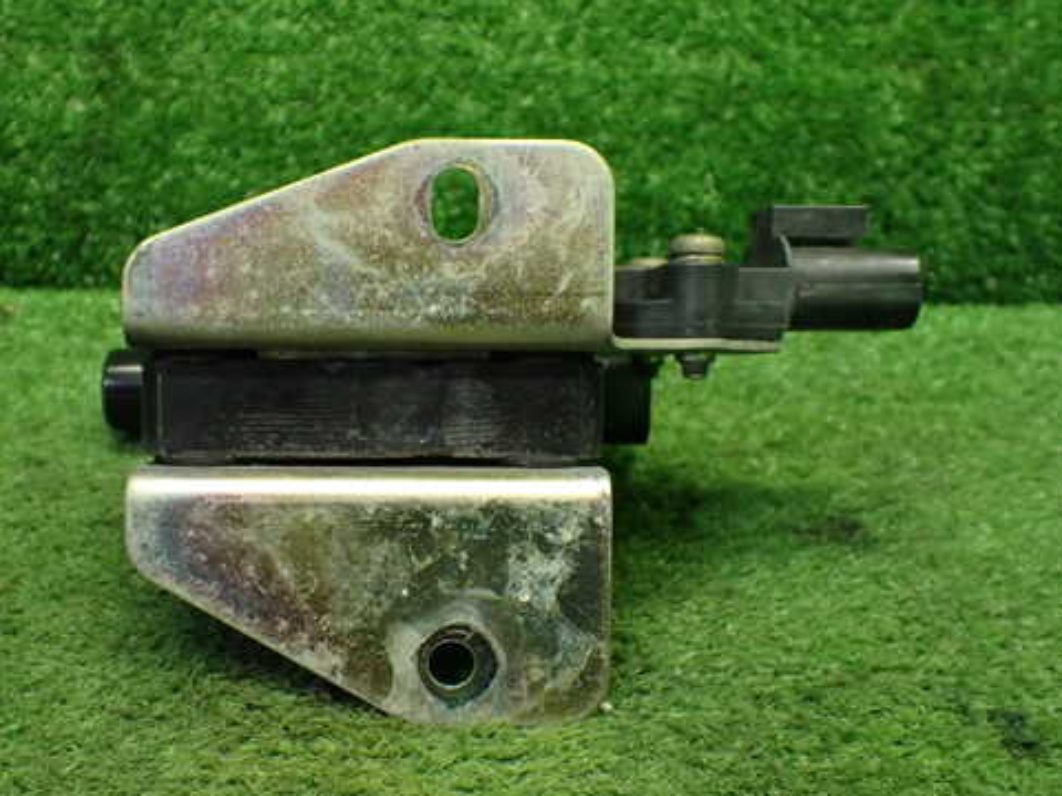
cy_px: 425
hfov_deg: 46.5
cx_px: 412
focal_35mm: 40
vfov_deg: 35.9
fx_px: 1227
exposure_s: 1/125
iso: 800
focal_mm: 5.79
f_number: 2.4
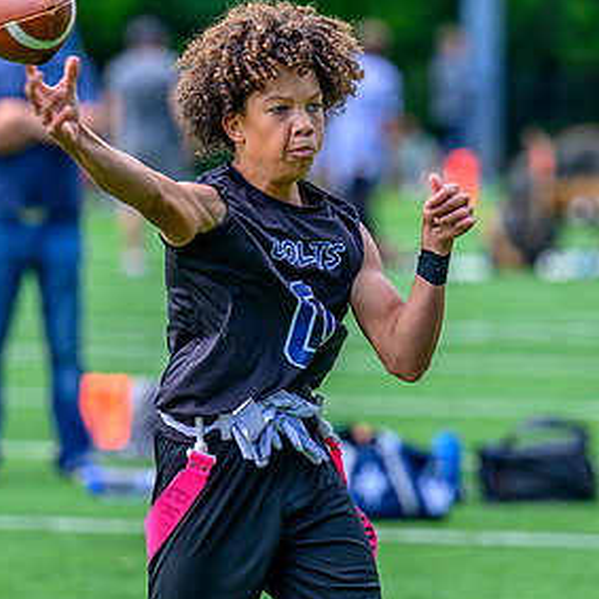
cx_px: 319
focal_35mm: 469
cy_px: 248
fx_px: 9182
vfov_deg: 3.7
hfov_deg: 3.7
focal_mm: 170
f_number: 2.8
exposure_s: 1/2000
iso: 250
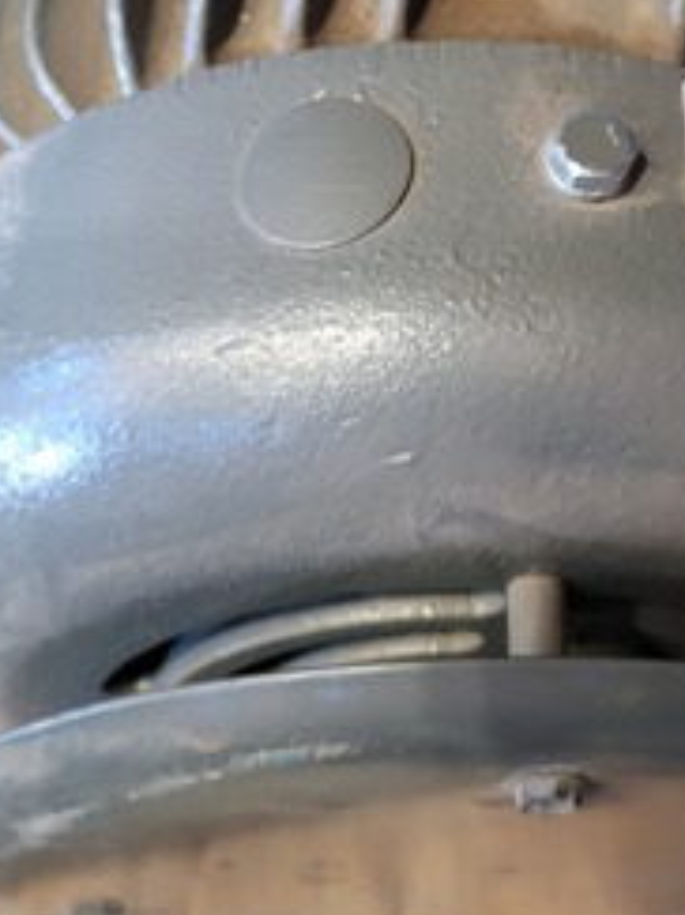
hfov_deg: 25.3
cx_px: 531
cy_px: 130
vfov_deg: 32.5
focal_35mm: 57
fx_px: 1505
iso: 640
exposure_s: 1/40
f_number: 1.8
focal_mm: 5.4
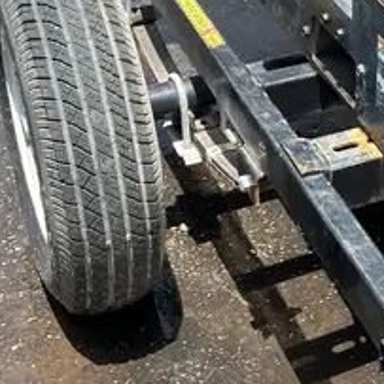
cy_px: 18
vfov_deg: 20.3
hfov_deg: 19.5
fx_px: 1042
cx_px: 477
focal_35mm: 83
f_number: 1.6
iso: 50
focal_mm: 5.1
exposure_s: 1/1212
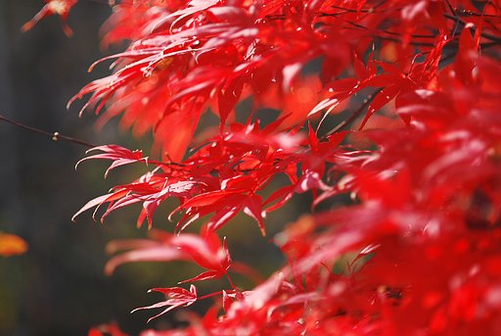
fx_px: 2195
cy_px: 168
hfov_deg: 13.0
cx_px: 250
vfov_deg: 8.7
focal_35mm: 158
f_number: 3
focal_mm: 105
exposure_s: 1/350
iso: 250
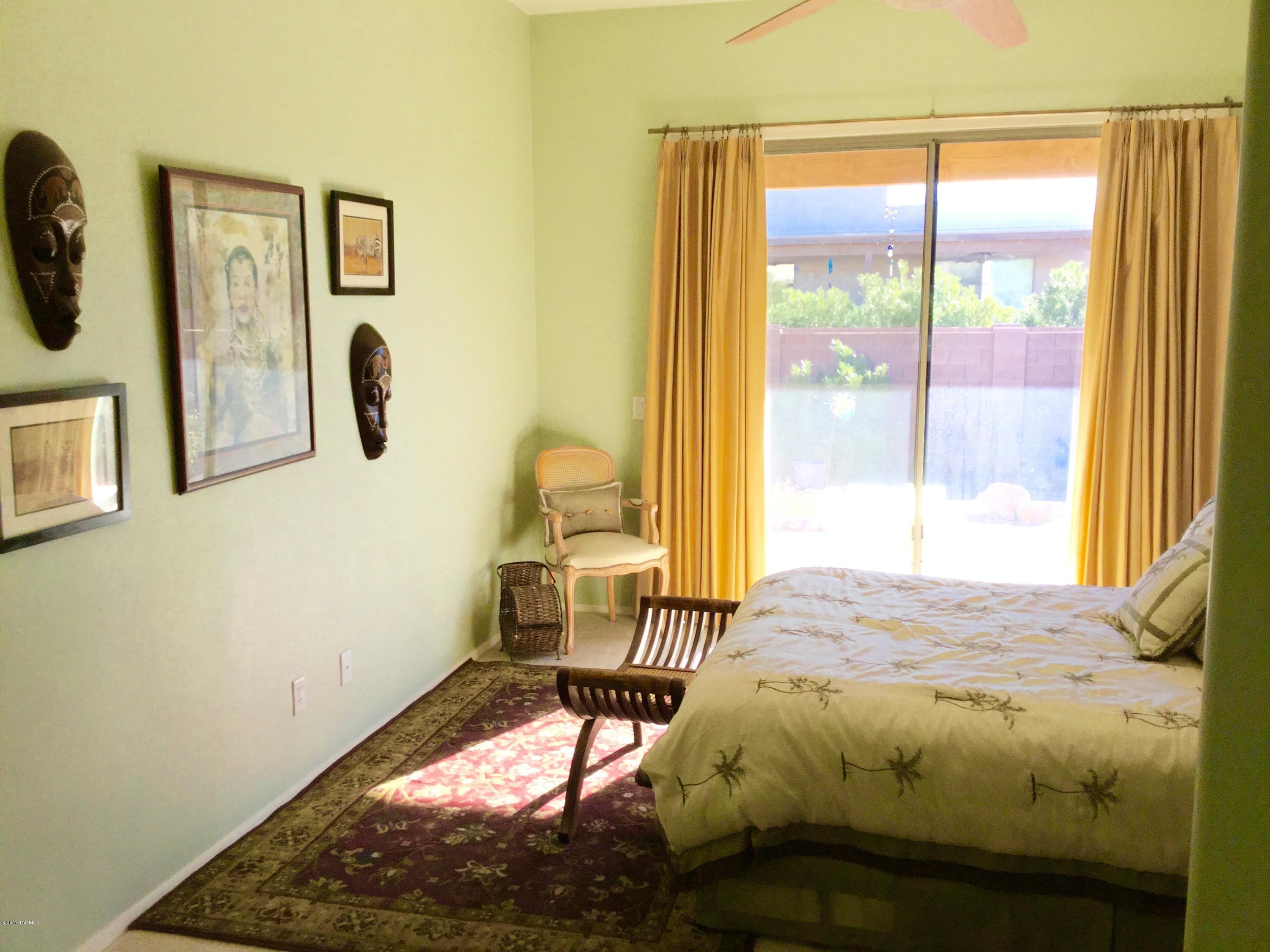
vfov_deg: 45.4
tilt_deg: -11.1
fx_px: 1137
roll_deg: +0.1
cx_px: 635
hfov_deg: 58.4
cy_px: 476
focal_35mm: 31
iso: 32
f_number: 2.4
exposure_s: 1/120
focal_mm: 3.3
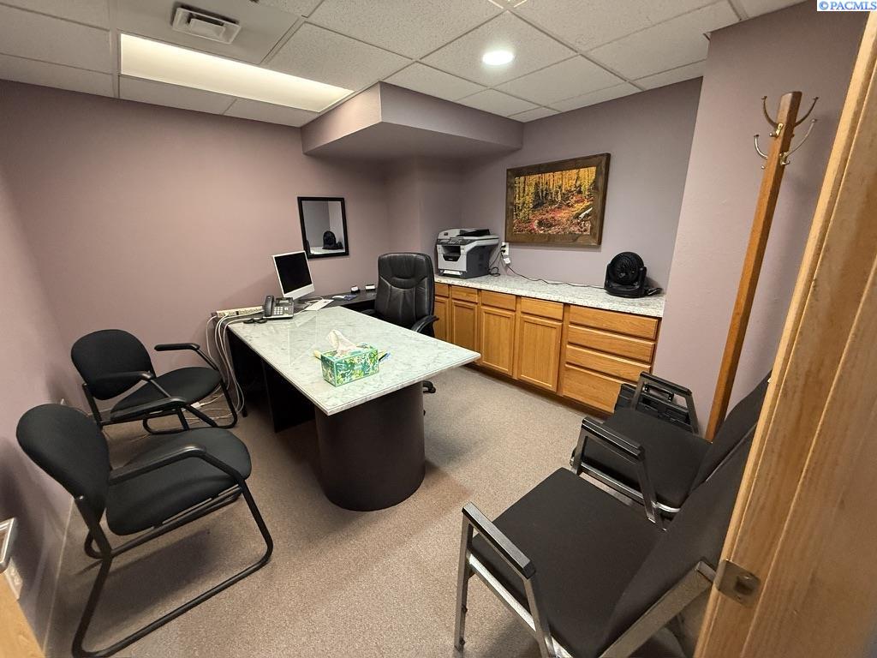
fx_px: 355
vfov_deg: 85.7
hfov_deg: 102.1
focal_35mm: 14
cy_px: 329
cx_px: 438
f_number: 2.2
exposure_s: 1/60
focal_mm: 2.22
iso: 500
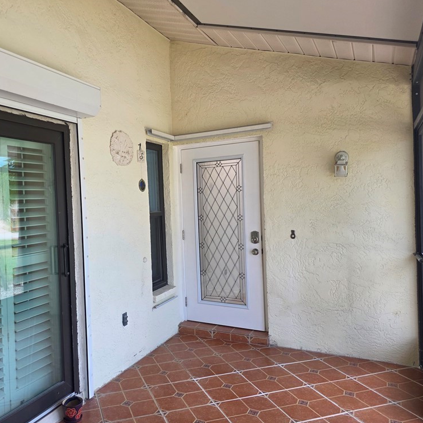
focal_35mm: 28
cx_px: 157
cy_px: 216
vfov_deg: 57.3
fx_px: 387
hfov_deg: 56.6
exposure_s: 1/180
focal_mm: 6.3
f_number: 1.7
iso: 125
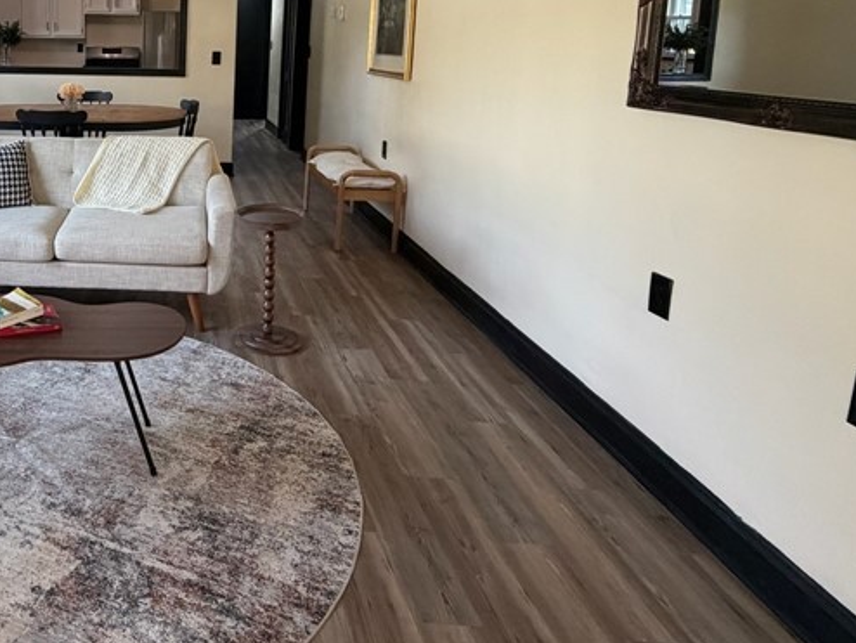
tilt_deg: -8.4
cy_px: 137
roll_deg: -0.6
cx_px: 102
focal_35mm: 29
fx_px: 717
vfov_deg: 46.0
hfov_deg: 54.5
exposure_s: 1/121
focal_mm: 2.22
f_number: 2.2
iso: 320
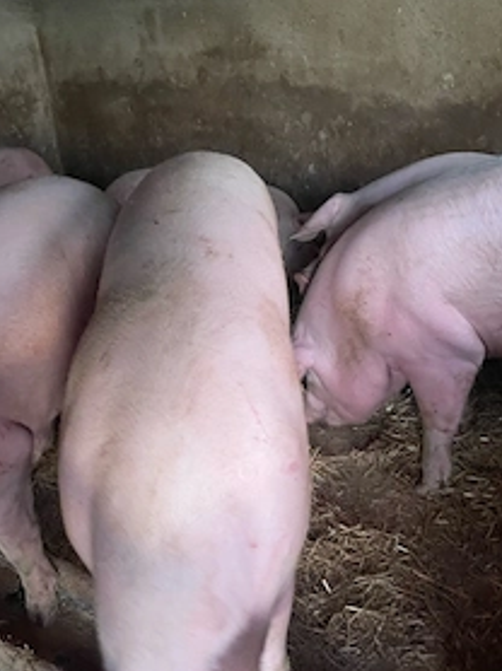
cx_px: 227
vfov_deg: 51.3
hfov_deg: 39.6
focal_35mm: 36
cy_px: 360
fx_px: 697
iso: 640
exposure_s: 1/40
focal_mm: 5.1
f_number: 1.6
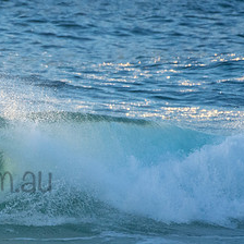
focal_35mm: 1650
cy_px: 167
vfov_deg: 1.1
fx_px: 13158
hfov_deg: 1.1
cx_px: -63
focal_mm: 500
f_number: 5.6
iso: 1600
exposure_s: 1/2000
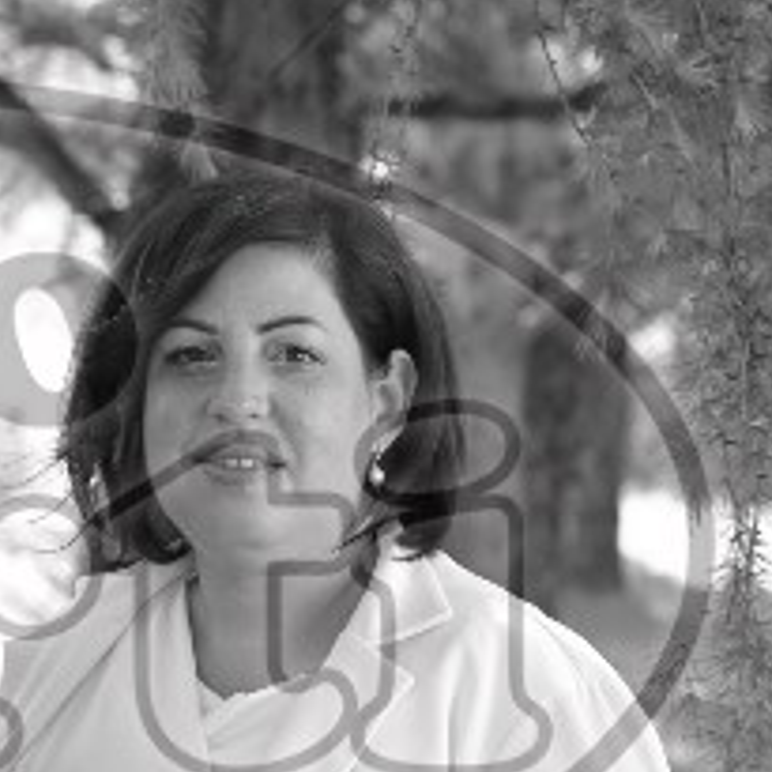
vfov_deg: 8.2
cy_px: 548
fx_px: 5374
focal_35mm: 213
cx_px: -196
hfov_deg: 8.1
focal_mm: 79
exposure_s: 1/160
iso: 640
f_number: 5.6
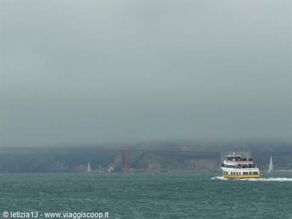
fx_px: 1822
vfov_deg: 6.9
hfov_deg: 9.2
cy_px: 110
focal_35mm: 216
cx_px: 146
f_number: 8
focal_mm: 35.9
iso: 100
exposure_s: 1/400
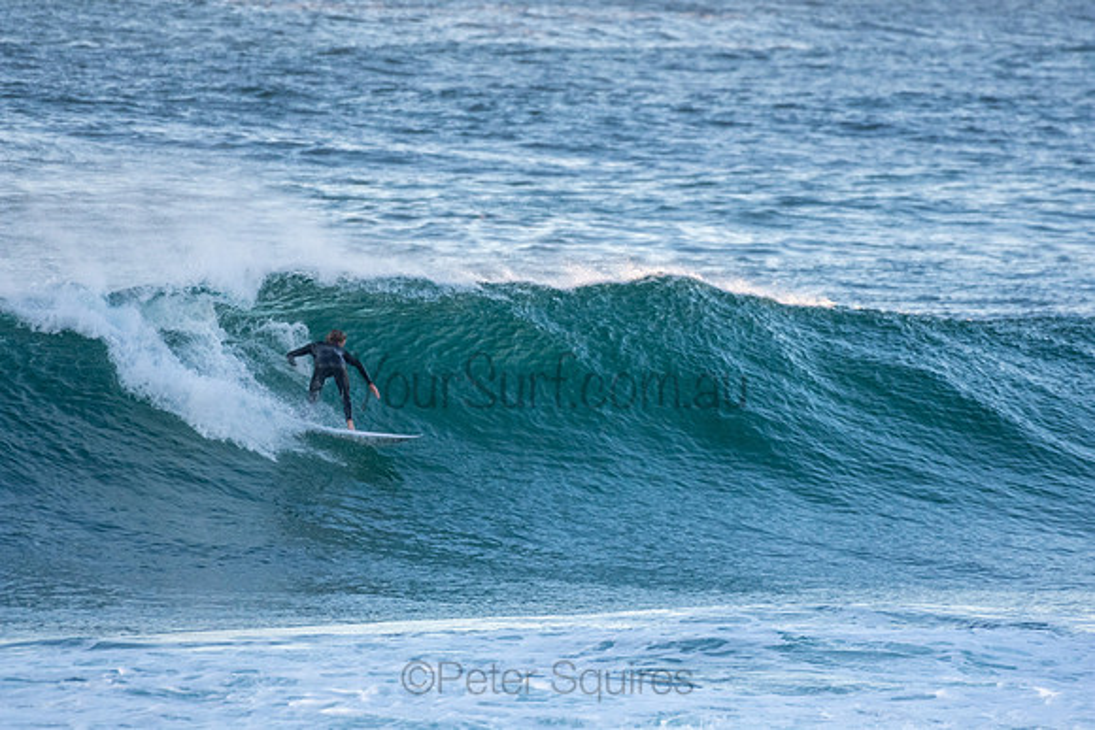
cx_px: 548
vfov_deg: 1.8
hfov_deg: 2.7
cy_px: 365
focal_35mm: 750
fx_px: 22817
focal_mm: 500
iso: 1400
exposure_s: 1/1250
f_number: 5.6
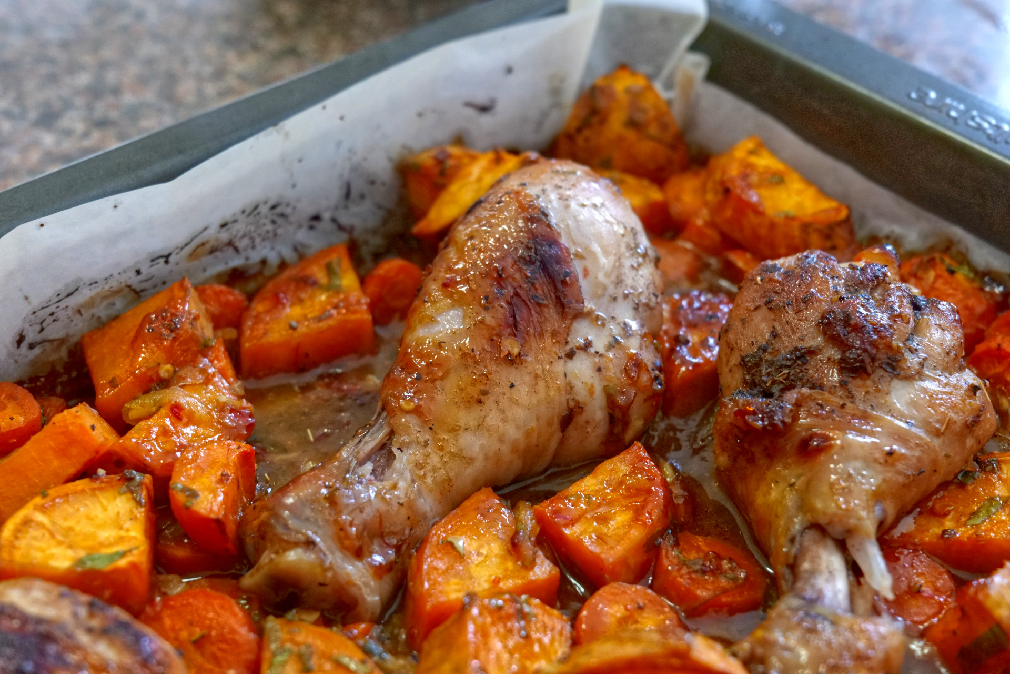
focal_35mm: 60
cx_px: 505
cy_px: 337
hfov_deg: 33.4
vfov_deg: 22.6
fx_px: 1683
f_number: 7.1
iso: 6400
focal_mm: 60
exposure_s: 1/60
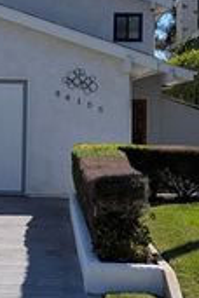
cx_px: 7
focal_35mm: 73
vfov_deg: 27.3
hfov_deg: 18.3
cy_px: 69
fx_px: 605
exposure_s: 1/1577
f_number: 1.7
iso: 29
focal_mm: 4.53
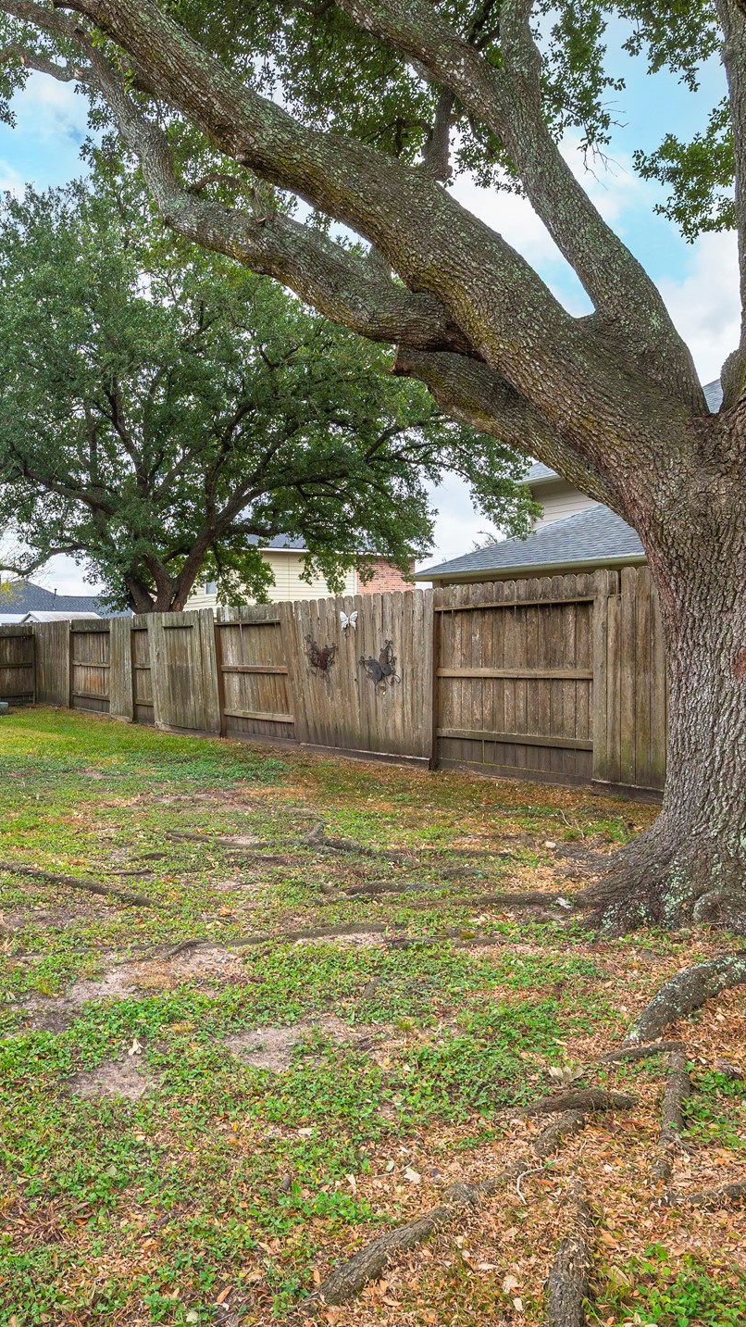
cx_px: 144
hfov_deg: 41.0
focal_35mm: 27
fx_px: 950
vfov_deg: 69.9
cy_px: 660
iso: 125
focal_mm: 17
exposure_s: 1/60
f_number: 9
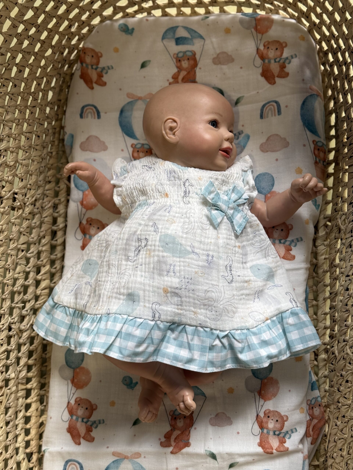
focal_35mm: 48
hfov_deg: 30.3
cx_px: 176
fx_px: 653
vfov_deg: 39.7
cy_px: 235
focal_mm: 6.76
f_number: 1.78
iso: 64
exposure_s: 1/236
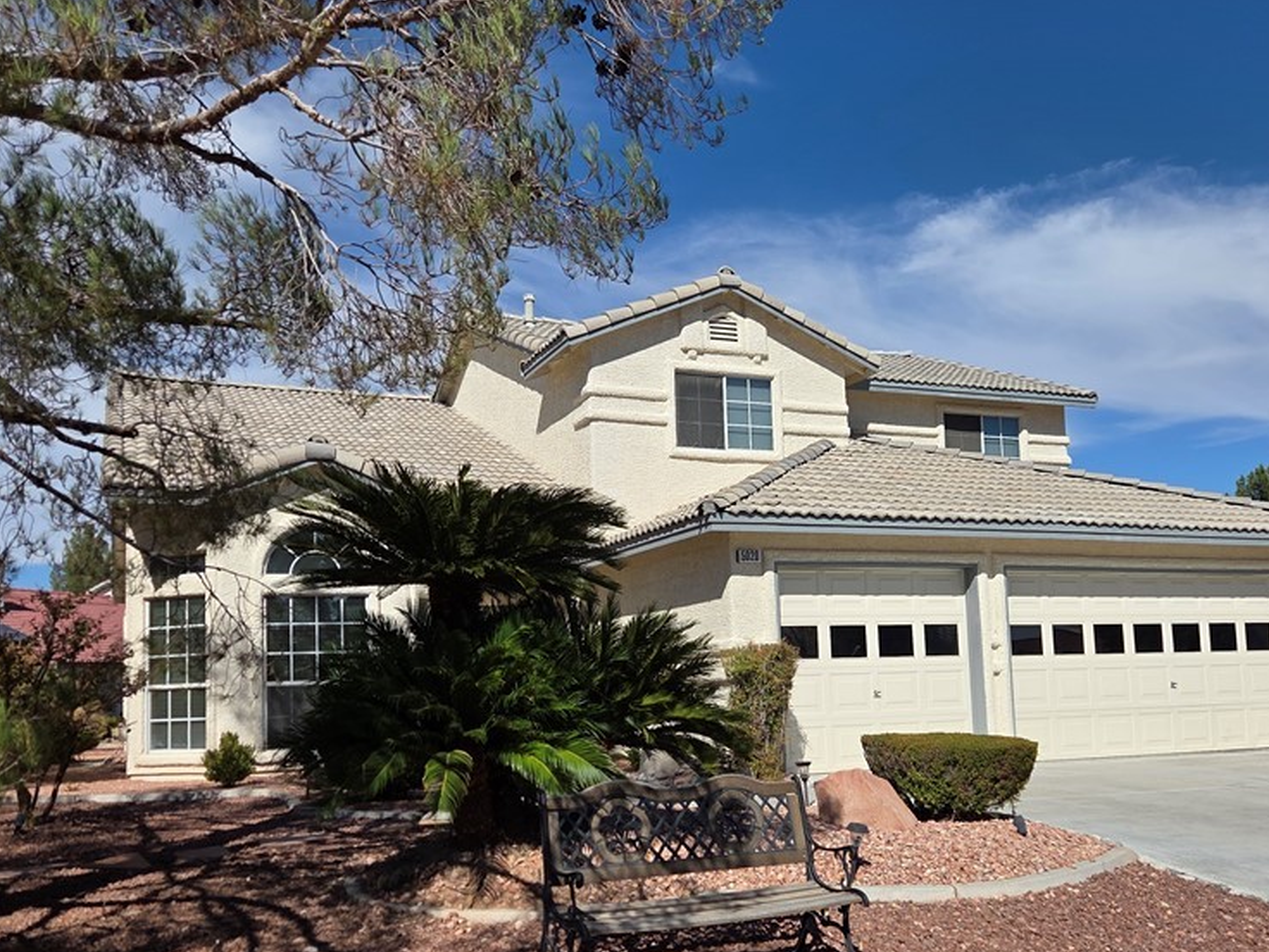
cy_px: 571
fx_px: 1173
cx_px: 647
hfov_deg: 56.8
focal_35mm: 32
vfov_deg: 43.9
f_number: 1.8
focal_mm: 5.4
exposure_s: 1/7891
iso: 64
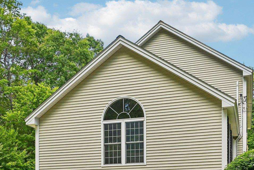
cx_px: 140
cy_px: 136
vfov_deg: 28.1
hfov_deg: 41.9
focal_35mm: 47
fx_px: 332
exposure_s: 1/400
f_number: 8
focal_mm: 22
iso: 400
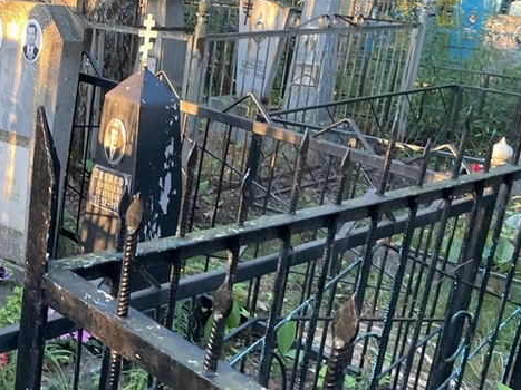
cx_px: -2
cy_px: 185
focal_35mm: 57
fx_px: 858
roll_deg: -0.4
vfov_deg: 25.6
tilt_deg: -15.2
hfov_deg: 31.2
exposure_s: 1/60
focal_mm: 4.2
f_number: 1.6
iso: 200
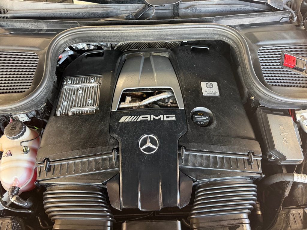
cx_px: 154
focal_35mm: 24
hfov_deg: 71.6
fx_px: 213
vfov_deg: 56.8
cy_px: 115
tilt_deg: -54.3
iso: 320
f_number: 1.78
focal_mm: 6.76
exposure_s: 1/60
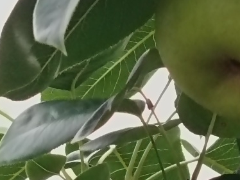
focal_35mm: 285
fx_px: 1977
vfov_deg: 5.2
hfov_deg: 6.9
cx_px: 197
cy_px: 157
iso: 497
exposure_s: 1/100
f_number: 1.75
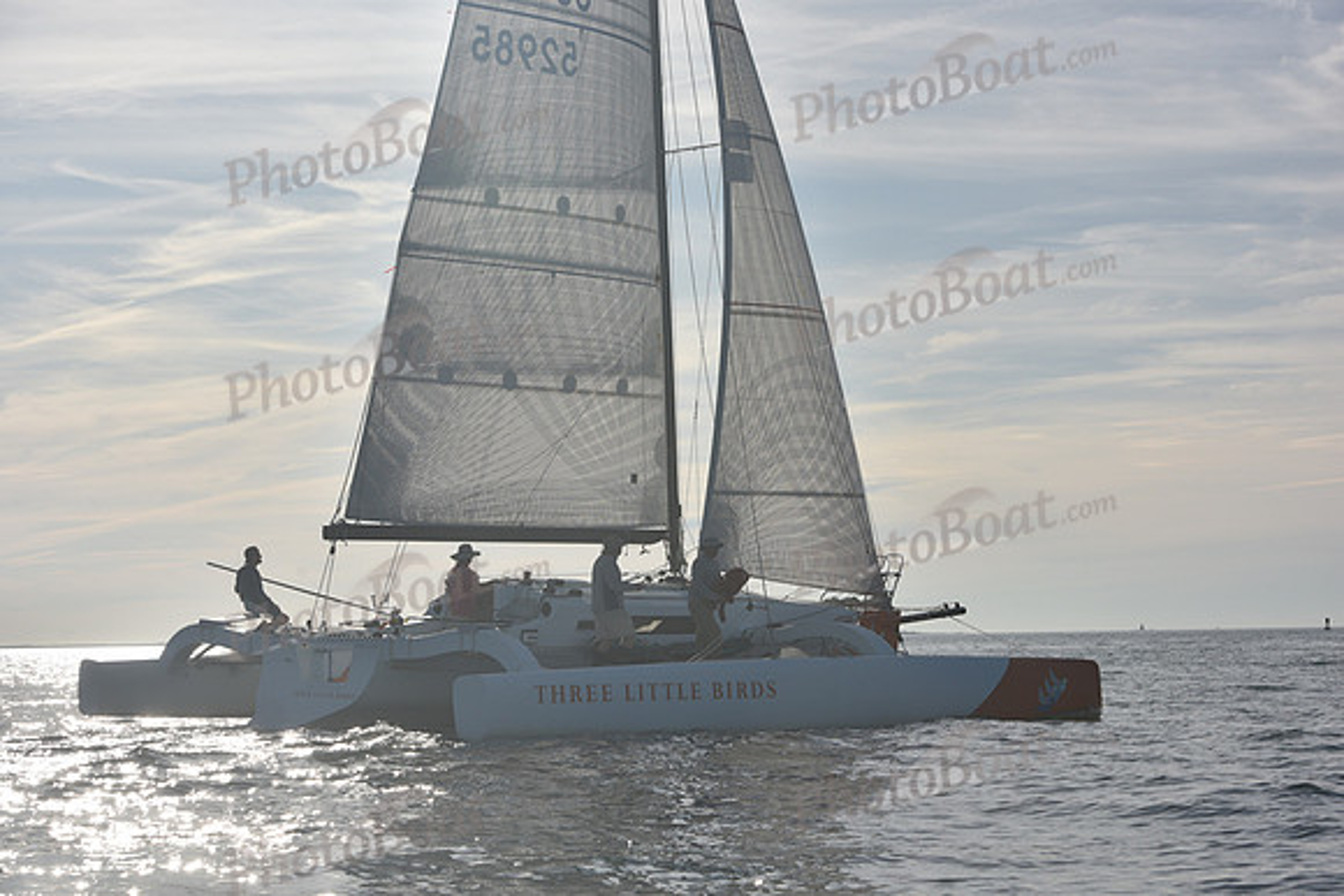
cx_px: 672
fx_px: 2614
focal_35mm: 70
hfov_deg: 28.8
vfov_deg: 19.5
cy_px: 448
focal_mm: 70
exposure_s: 1/1000
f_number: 9
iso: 250
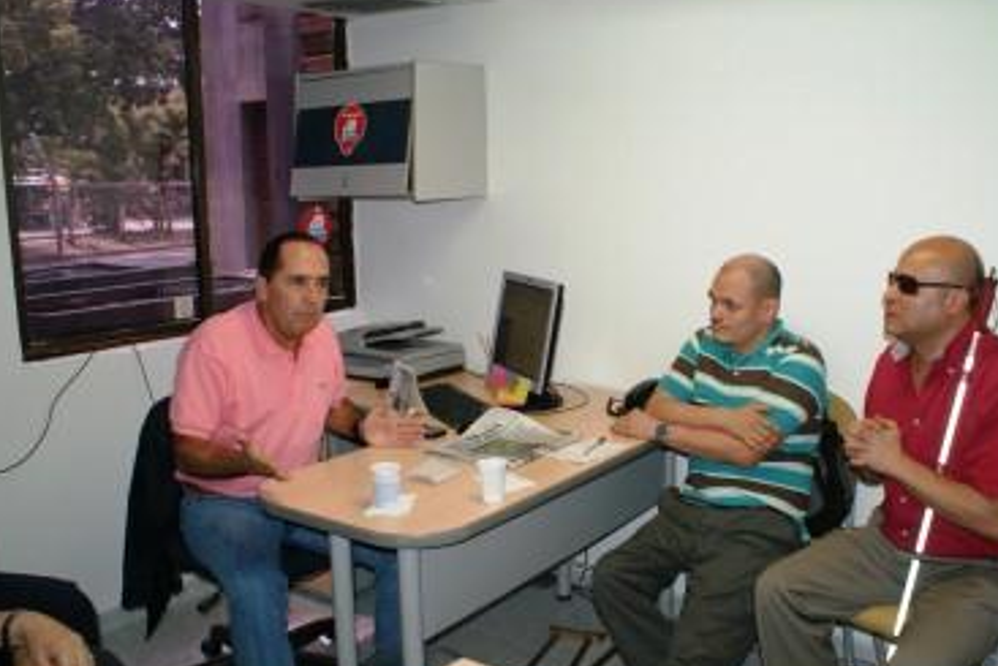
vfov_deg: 40.0
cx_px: 593
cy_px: 325
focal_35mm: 33
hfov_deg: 56.8
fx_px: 915
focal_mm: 18
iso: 400
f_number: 5.6
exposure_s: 1/60
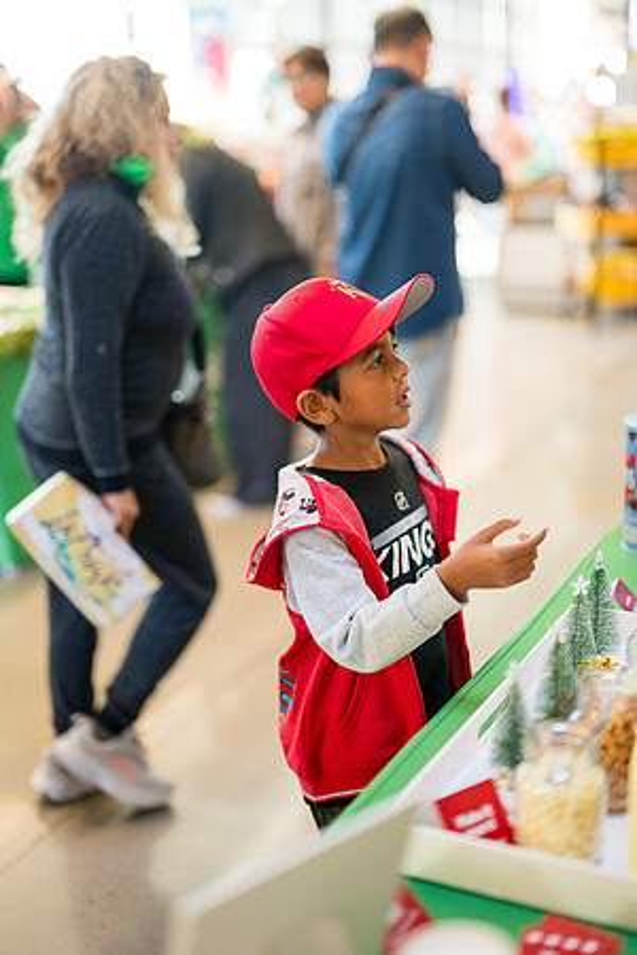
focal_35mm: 50
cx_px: 318
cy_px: 478
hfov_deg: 27.0
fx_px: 1327
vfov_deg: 39.6
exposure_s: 1/320
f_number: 1.2
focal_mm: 50
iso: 640
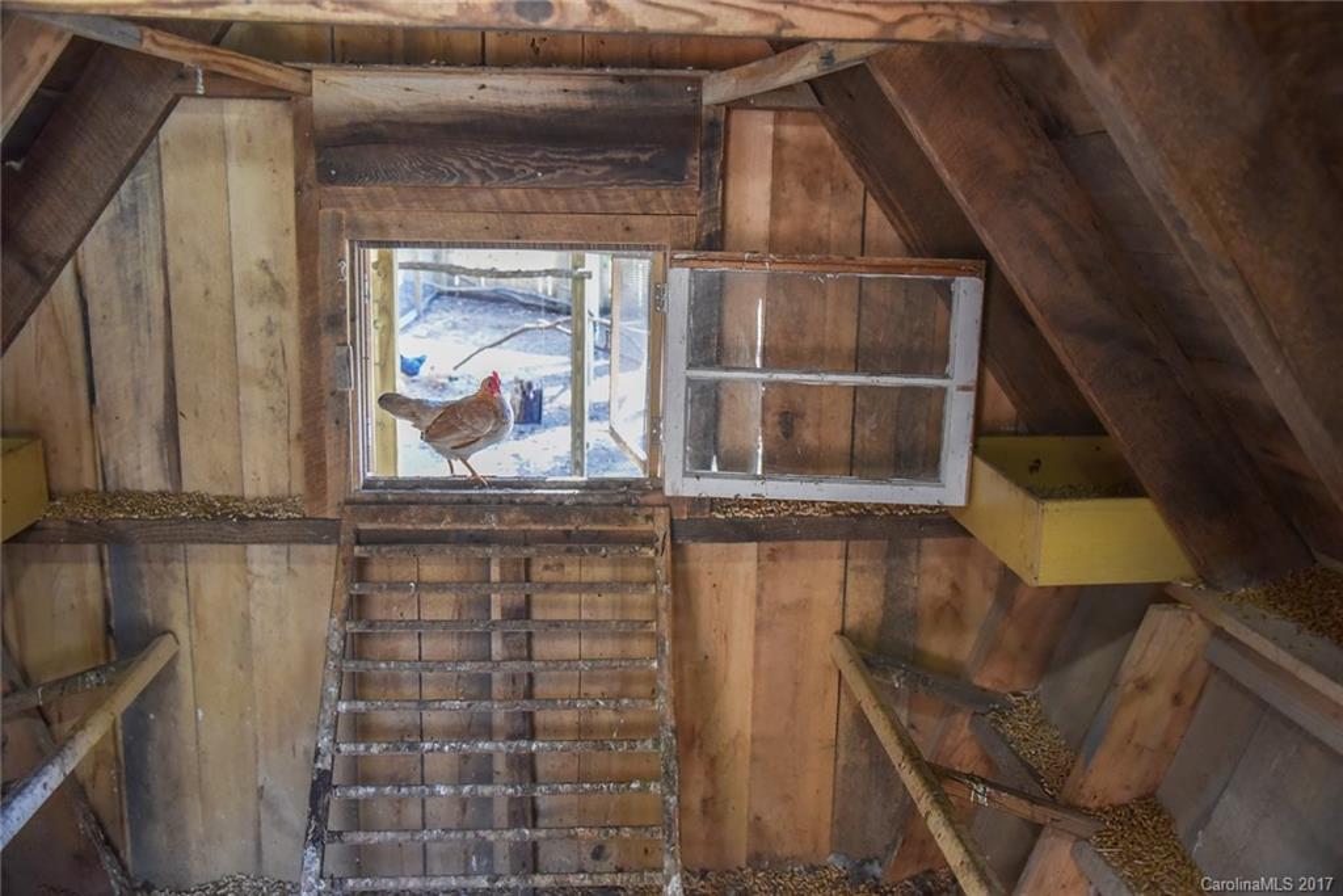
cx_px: 672
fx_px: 1157
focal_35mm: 31
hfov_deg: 60.3
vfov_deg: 42.3
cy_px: 448
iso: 4000
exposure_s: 1/60
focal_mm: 31
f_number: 4
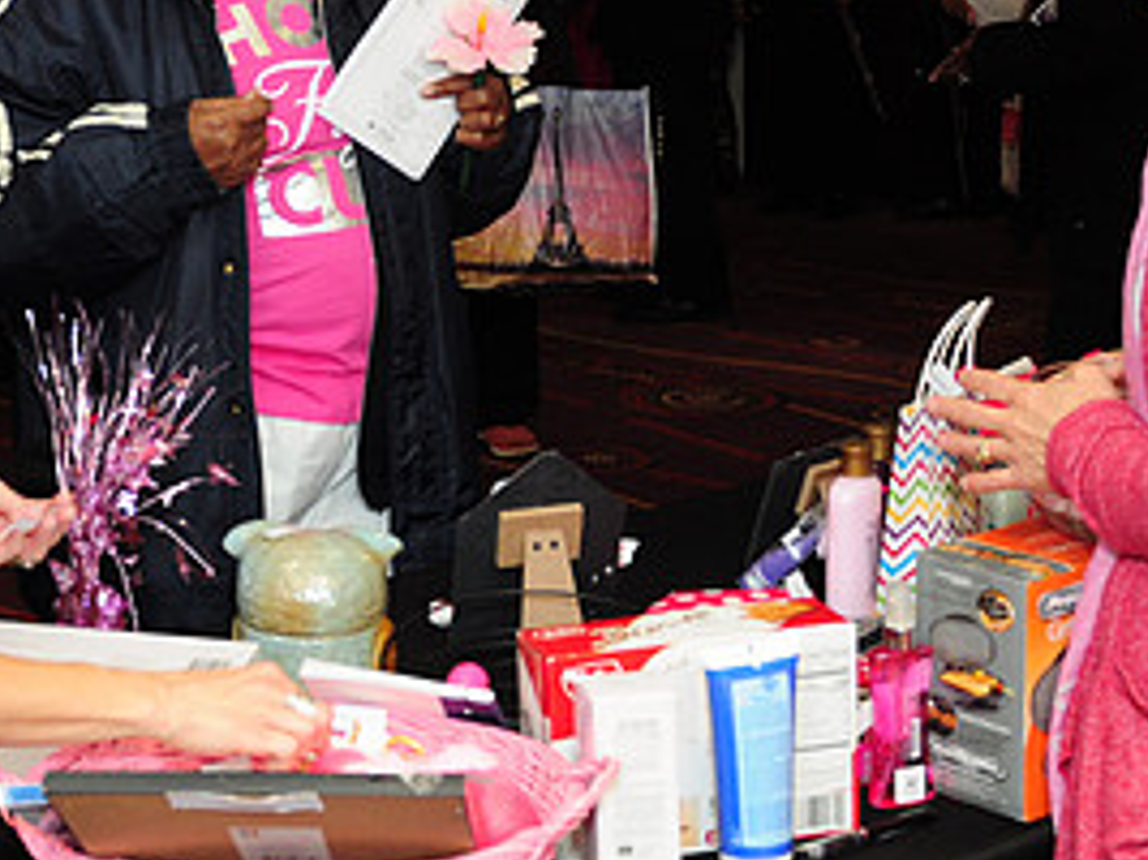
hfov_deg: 25.4
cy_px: 299
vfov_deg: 19.6
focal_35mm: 75
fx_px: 2486
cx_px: 163
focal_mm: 24
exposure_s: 1/60
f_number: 4.5
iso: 800
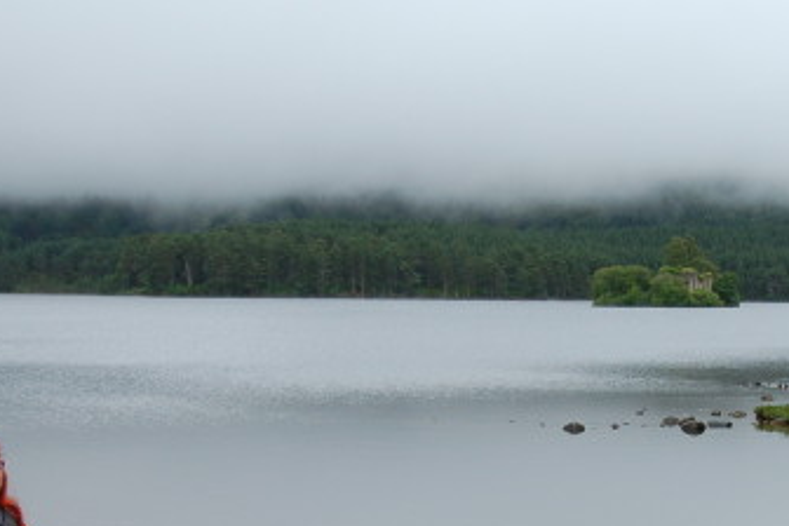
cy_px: 392
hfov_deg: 22.5
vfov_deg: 15.3
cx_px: 622
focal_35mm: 89
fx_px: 1955
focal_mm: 25
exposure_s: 1/125
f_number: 5.6
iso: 200
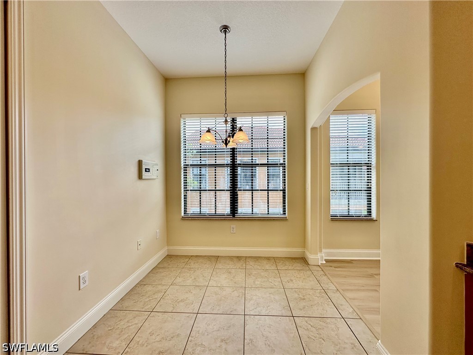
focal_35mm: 14
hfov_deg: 102.1
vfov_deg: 85.7
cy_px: 178
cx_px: 236
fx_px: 191
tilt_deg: +0.1
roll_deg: +0.1
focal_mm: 2.22
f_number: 2.2
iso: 40
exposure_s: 1/171
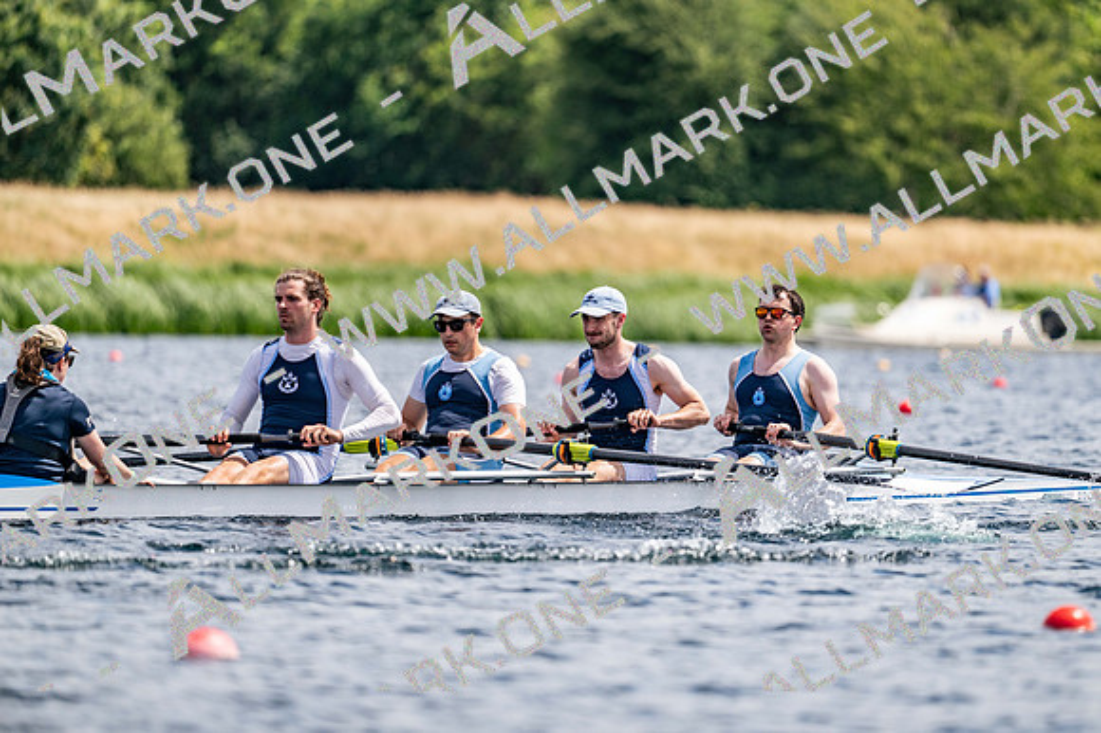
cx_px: 550
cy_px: 366
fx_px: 12229
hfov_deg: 5.2
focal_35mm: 400
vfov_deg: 3.4
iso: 250
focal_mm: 400
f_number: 4.5
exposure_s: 1/2500
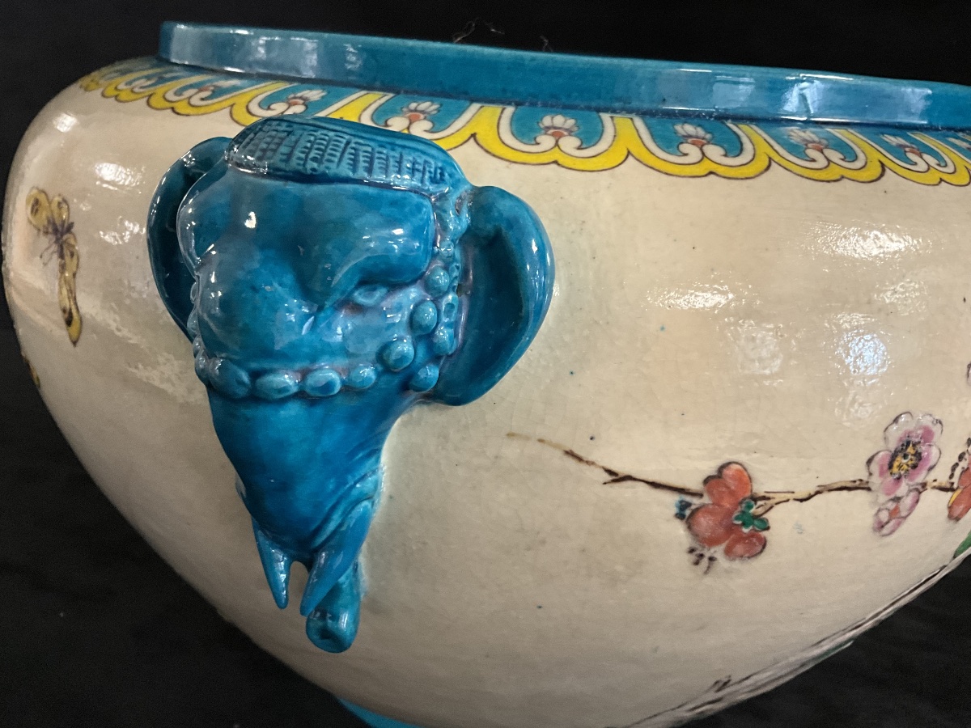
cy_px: 364
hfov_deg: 61.7
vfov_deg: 48.2
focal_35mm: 29
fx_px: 813
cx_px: 486
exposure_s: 1/50
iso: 250
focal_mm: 3
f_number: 1.8
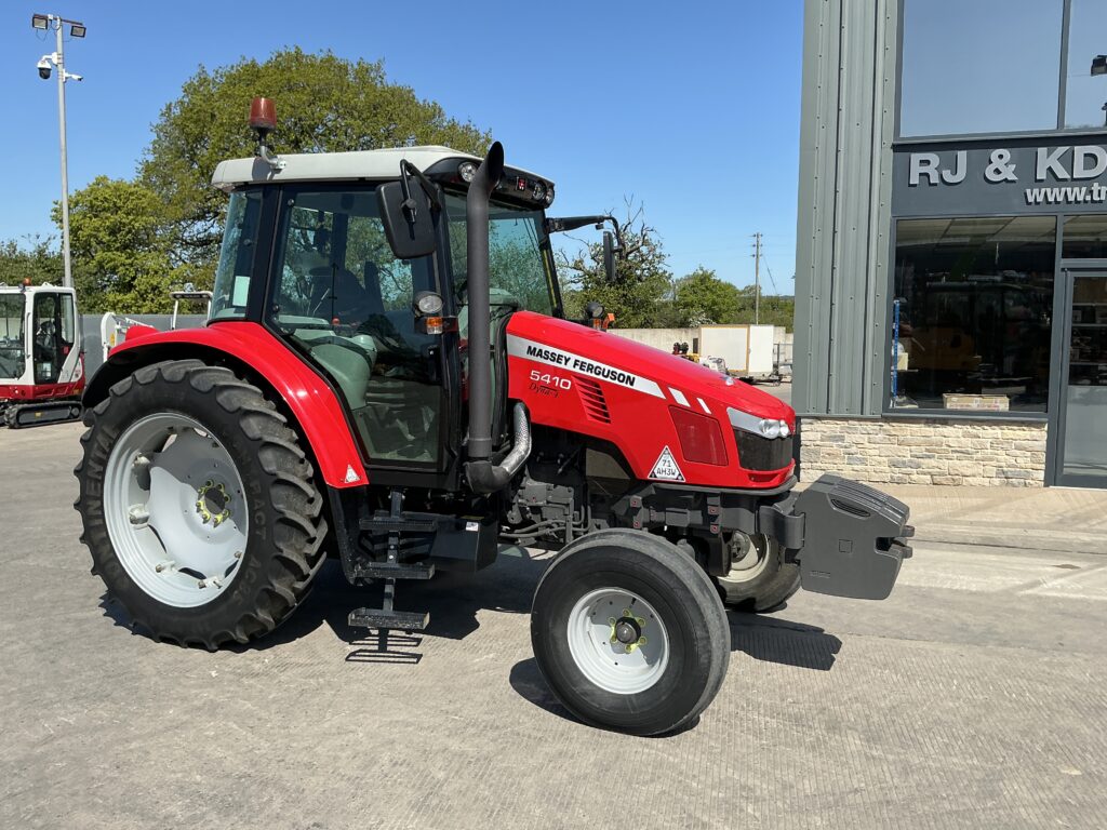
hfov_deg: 63.4
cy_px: 415
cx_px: 554
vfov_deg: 49.7
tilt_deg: -1.7
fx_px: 895
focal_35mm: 28
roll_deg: +0.0
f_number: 1.8
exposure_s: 1/1730
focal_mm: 3
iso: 25
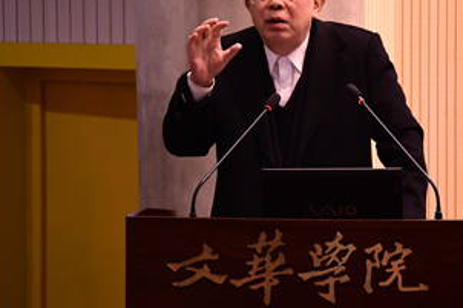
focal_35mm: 199
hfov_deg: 10.3
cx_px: 297
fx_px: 2558
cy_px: 85
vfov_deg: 6.9
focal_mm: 80
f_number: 5.3
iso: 2000
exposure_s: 1/100
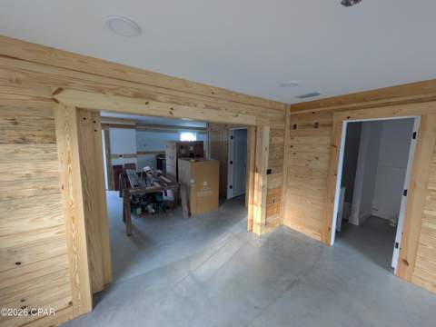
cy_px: 164
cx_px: 218
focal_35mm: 14
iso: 92
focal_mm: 1.83
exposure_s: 1/24
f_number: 2.2
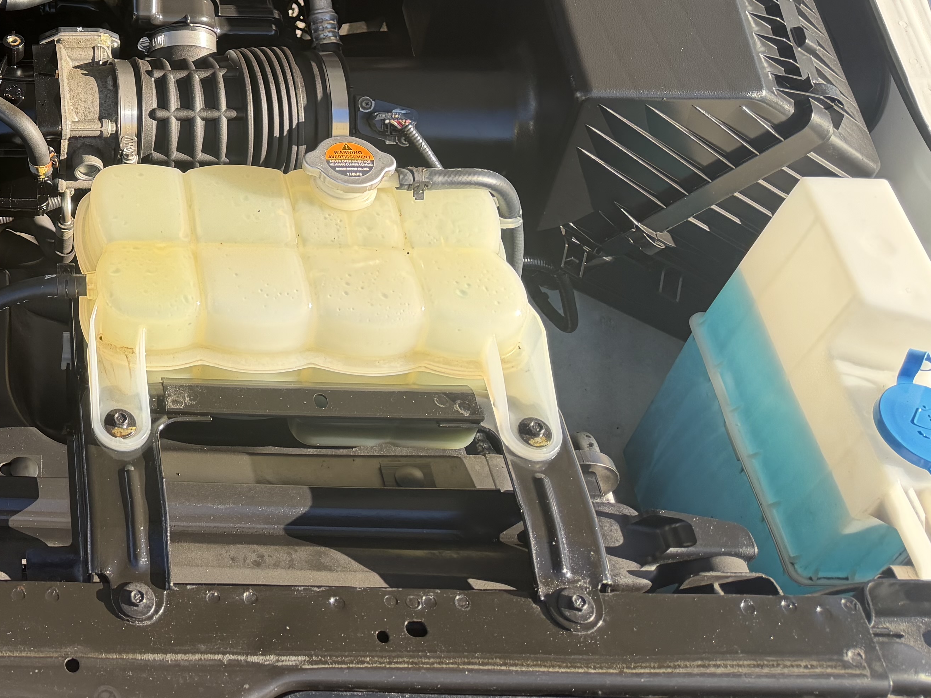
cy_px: -1
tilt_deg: -45.9
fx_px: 1399
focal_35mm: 52
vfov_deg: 26.5
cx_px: -64
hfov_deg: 32.8
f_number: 1.78
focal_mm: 6.76
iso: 100
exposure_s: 1/654
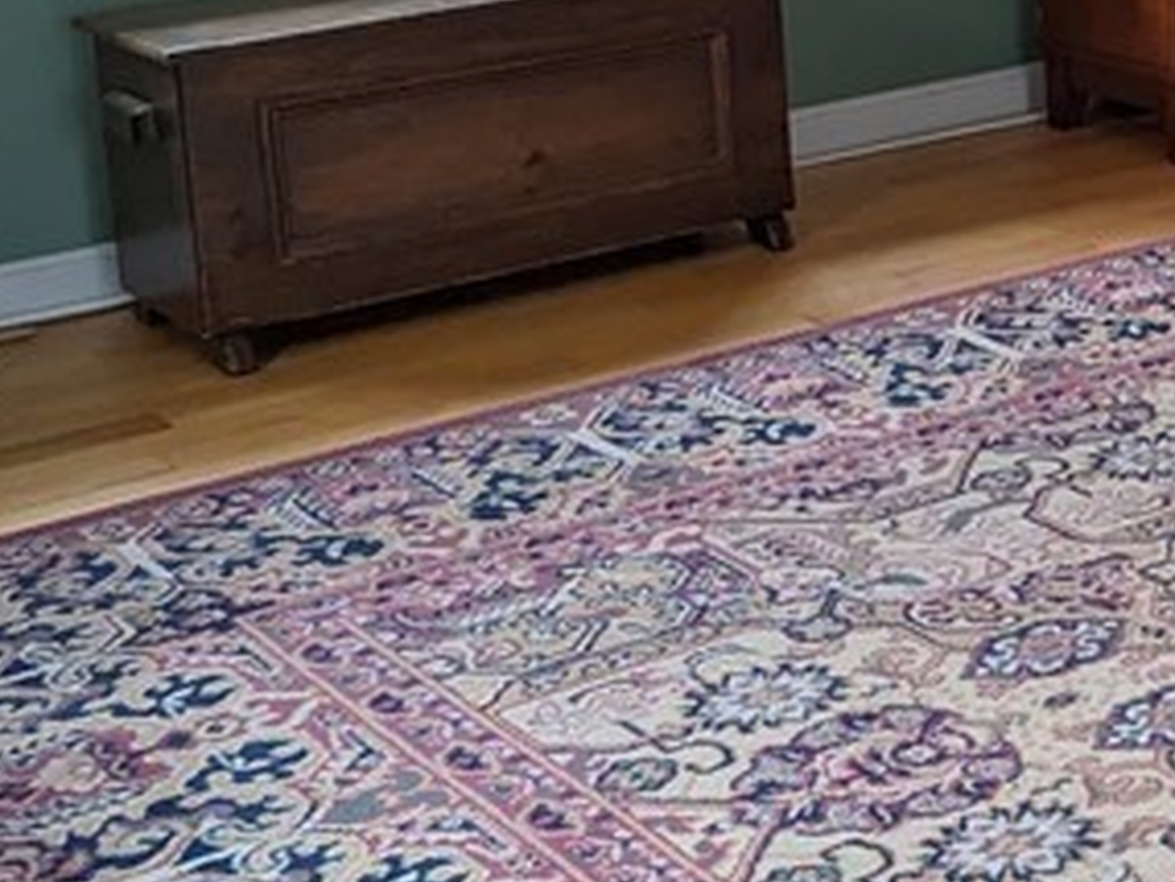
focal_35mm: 86
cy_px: -99
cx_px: 1612
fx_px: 2920
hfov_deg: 20.4
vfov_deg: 16.6
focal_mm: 6.81
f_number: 1.85
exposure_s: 1/60
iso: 105
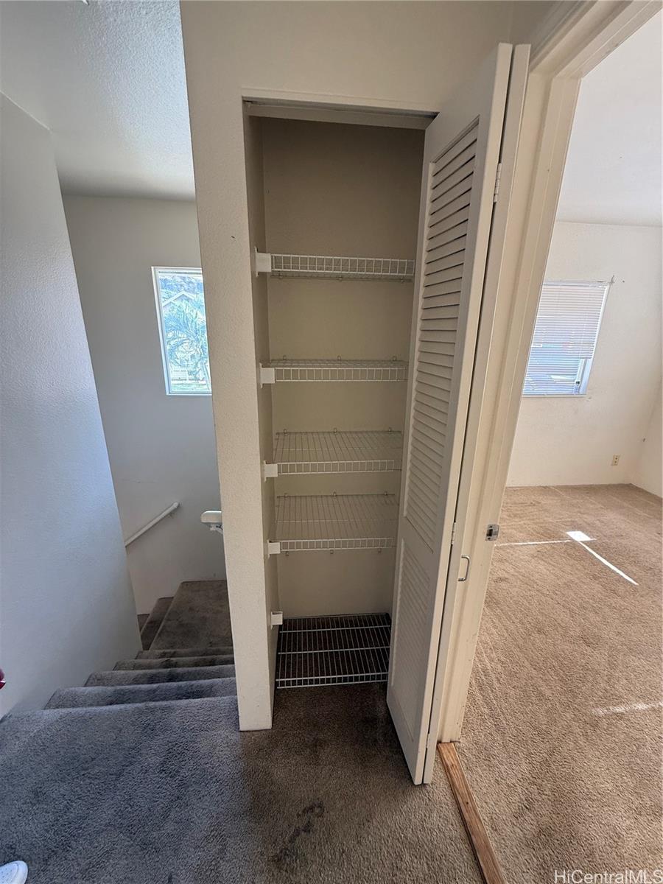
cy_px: 442
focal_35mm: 14
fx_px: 358
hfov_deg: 85.7
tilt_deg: -16.1
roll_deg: -1.8
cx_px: 332
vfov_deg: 102.1
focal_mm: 2.22
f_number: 2.2
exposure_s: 1/99
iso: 160
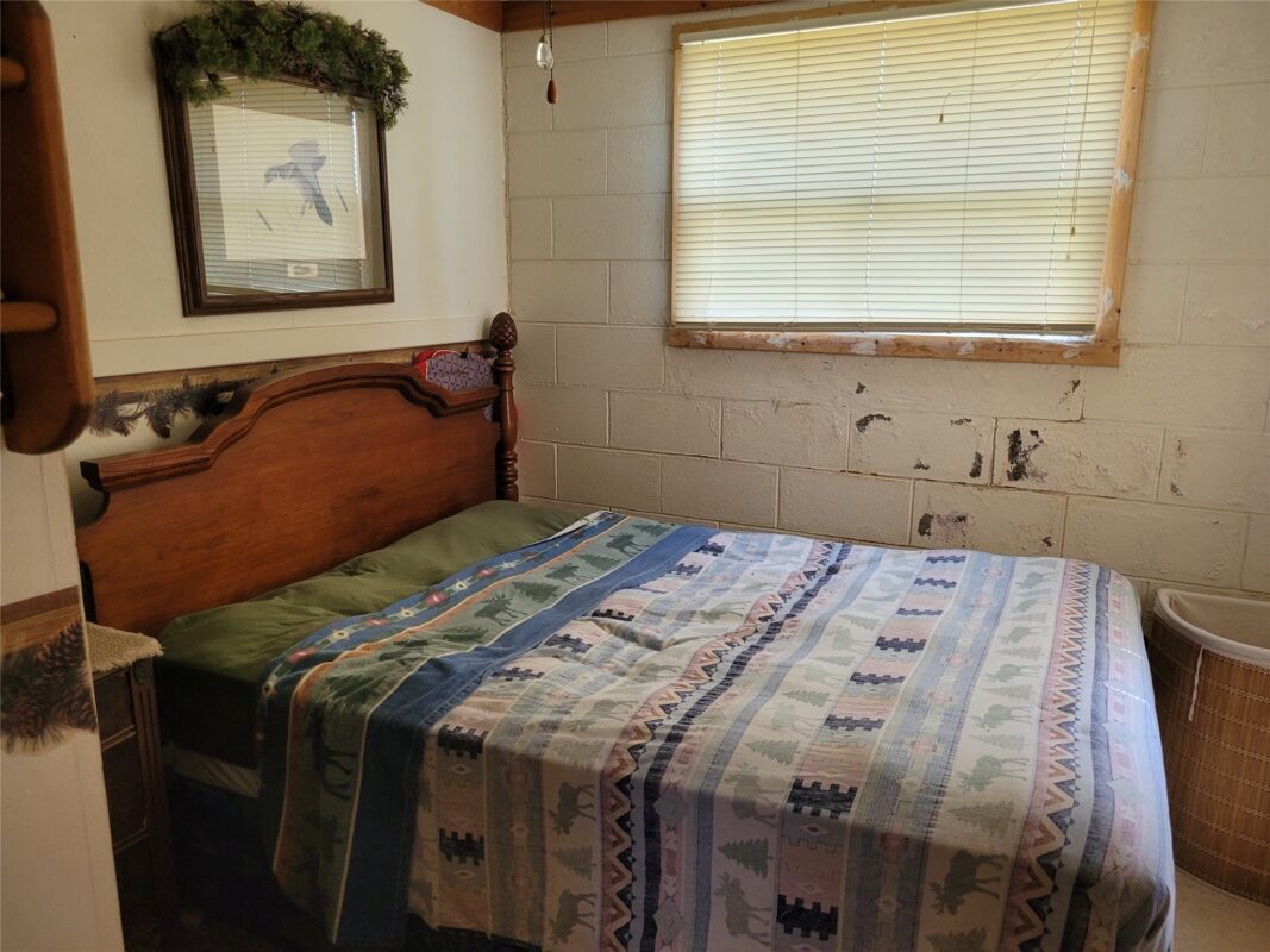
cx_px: 635
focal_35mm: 26
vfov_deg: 53.1
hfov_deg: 67.3
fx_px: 954
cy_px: 476
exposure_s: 1/120
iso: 250
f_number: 1.8
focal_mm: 5.4
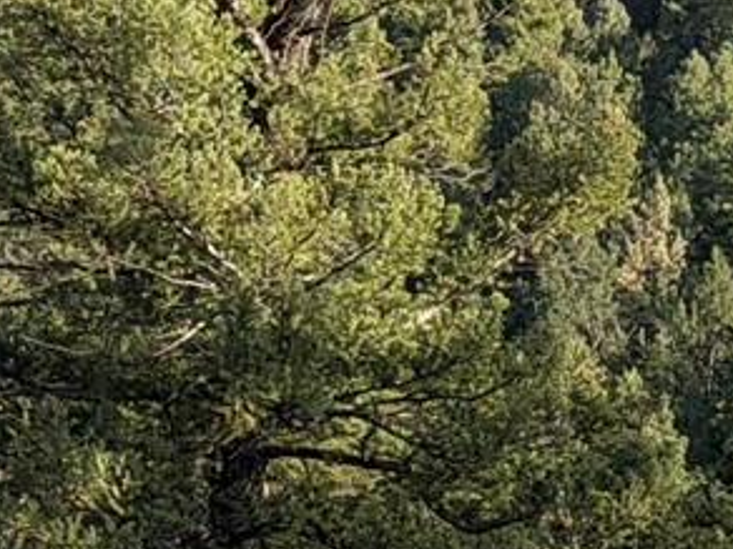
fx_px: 5569
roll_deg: -0.8
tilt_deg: -5.3
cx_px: -432
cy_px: -143
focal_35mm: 263
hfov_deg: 7.4
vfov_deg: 5.6
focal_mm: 6.76
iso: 64
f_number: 1.78
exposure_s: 1/1980
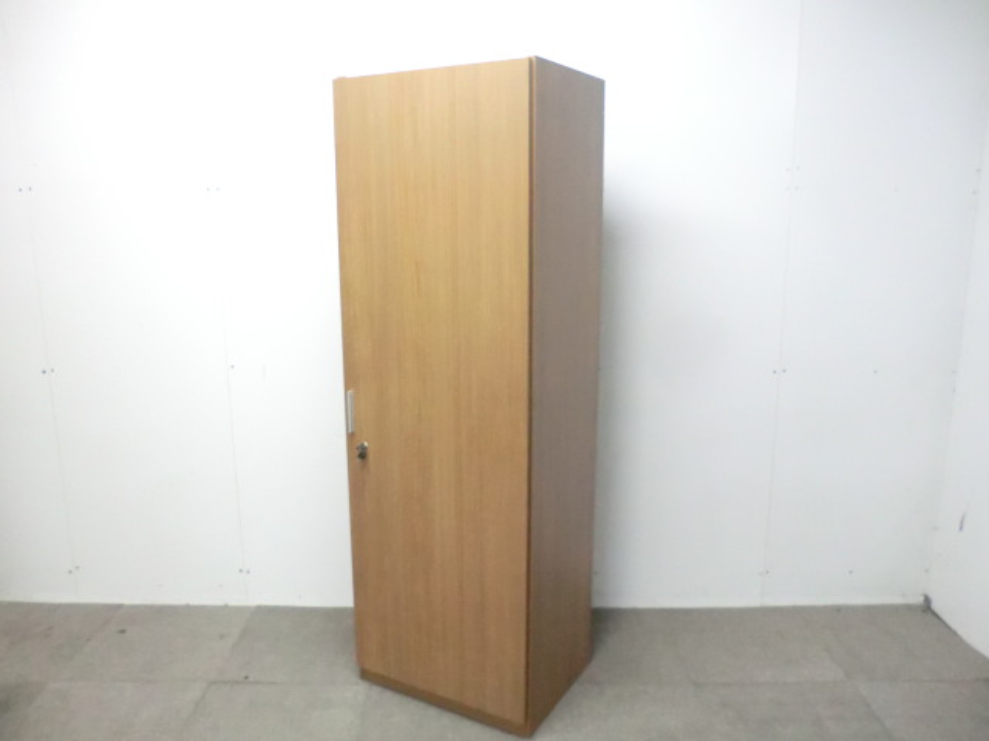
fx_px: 771
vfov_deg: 51.4
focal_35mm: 27
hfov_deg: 65.3
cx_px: 494
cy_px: 370
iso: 800
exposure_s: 1/40
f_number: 3.2
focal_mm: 4.9
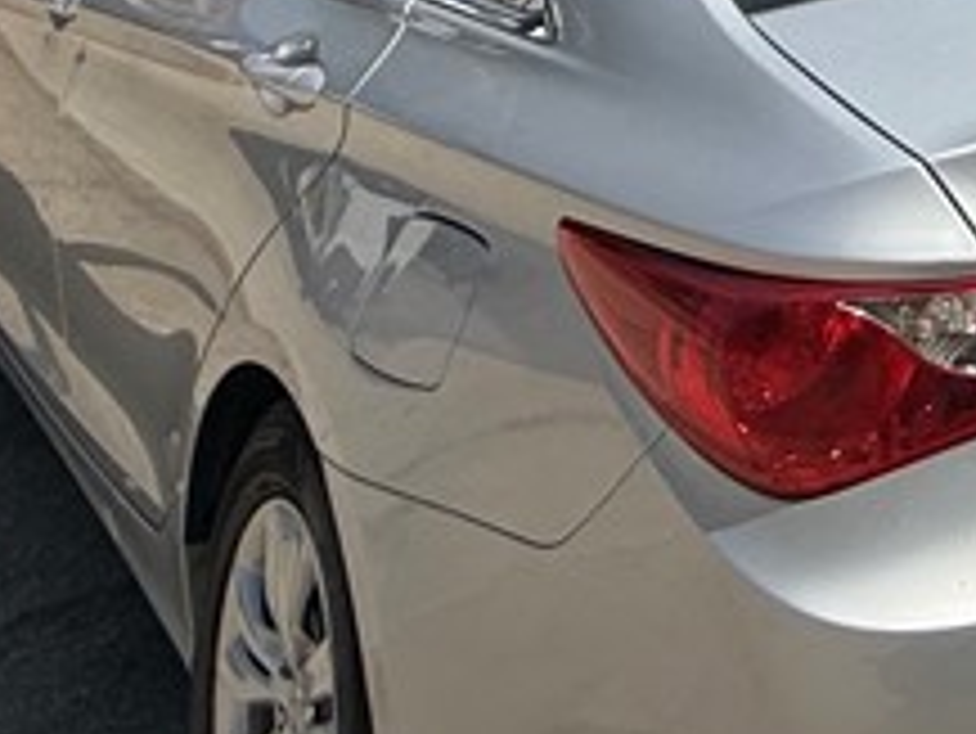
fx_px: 1862
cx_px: 1956
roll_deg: -3.3
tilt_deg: +9.5
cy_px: -788
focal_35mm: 66
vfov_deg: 16.3
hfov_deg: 18.6
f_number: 2.2
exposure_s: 1/1497
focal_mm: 2.22
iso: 50
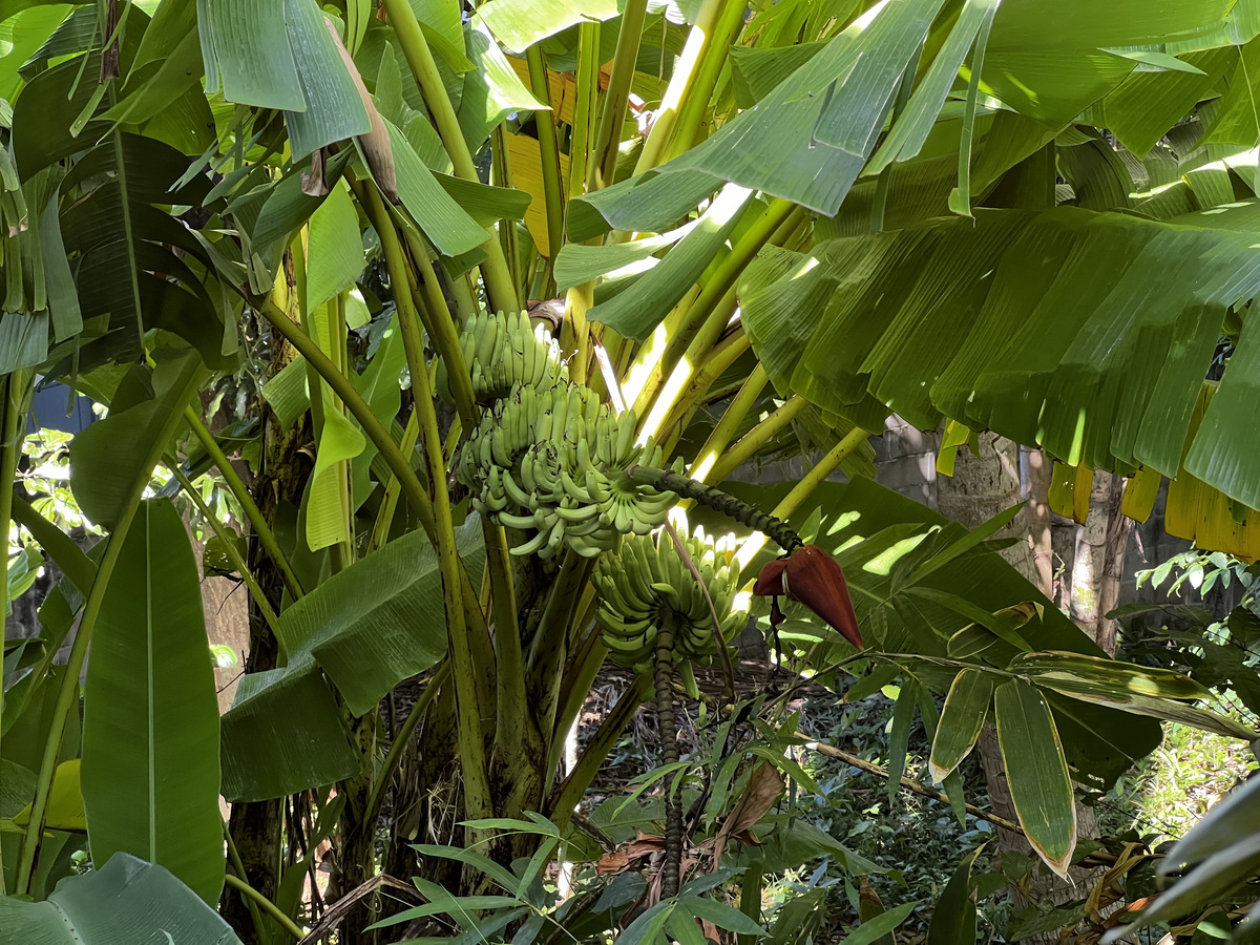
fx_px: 2803
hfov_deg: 25.3
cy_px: 472
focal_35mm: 77
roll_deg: +2.1
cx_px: 630
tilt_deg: -17.7
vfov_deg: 19.1
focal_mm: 9
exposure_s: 1/122
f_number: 2.8
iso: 160
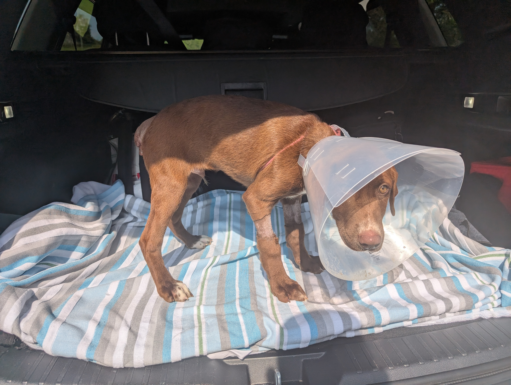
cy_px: 192
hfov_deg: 71.5
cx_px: 256
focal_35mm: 24
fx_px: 355
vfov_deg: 56.9
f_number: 1.68
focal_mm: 6.9
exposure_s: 1/1280
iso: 20
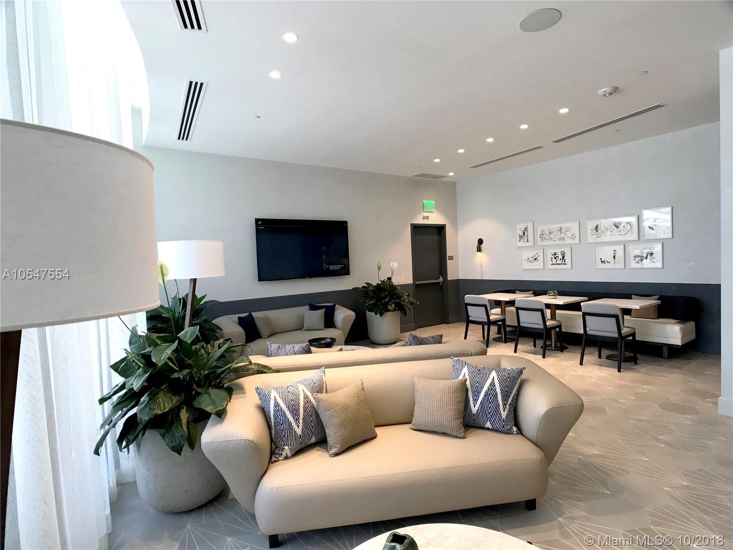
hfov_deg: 63.4
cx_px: 366
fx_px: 593
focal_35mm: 28
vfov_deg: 49.7
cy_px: 275
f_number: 1.8
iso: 25
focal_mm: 3.99
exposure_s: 1/40
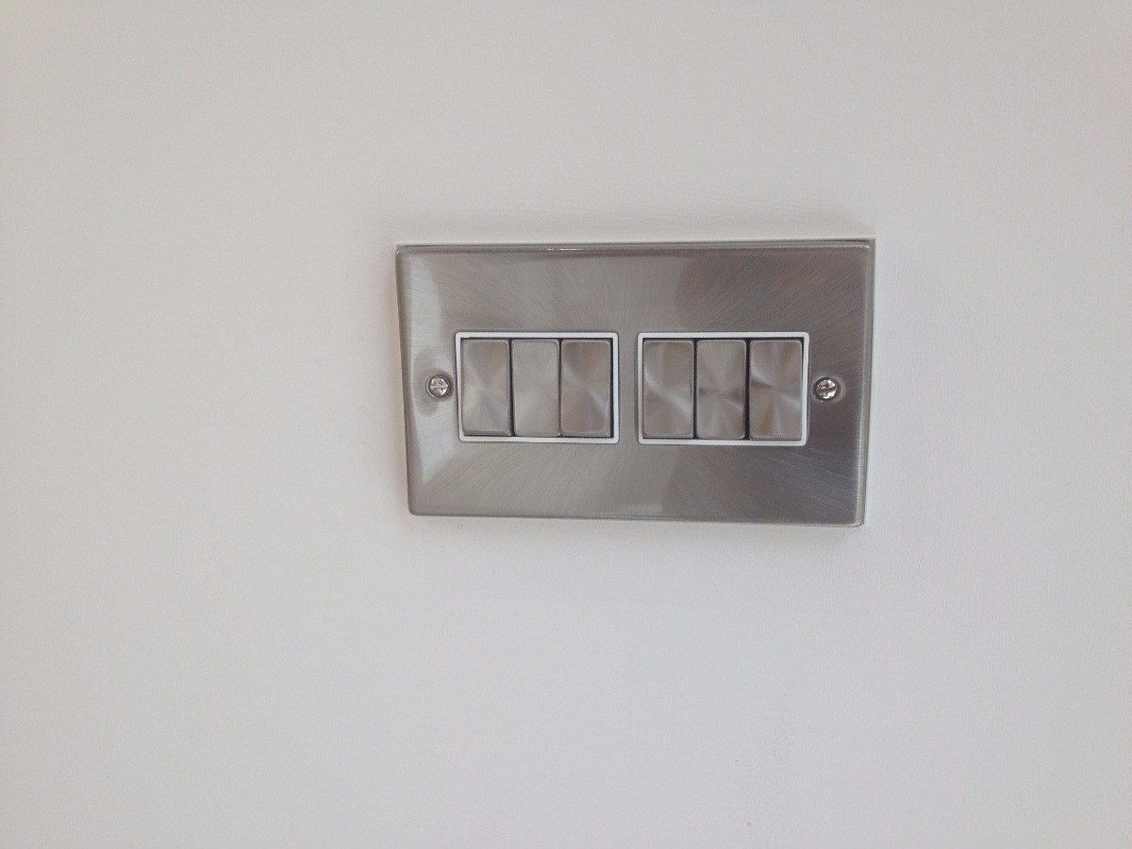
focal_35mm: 35
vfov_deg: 40.7
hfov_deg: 52.6
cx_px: 566
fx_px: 1145
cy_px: 424
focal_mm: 4.28
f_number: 2.4
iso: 50
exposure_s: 1/180
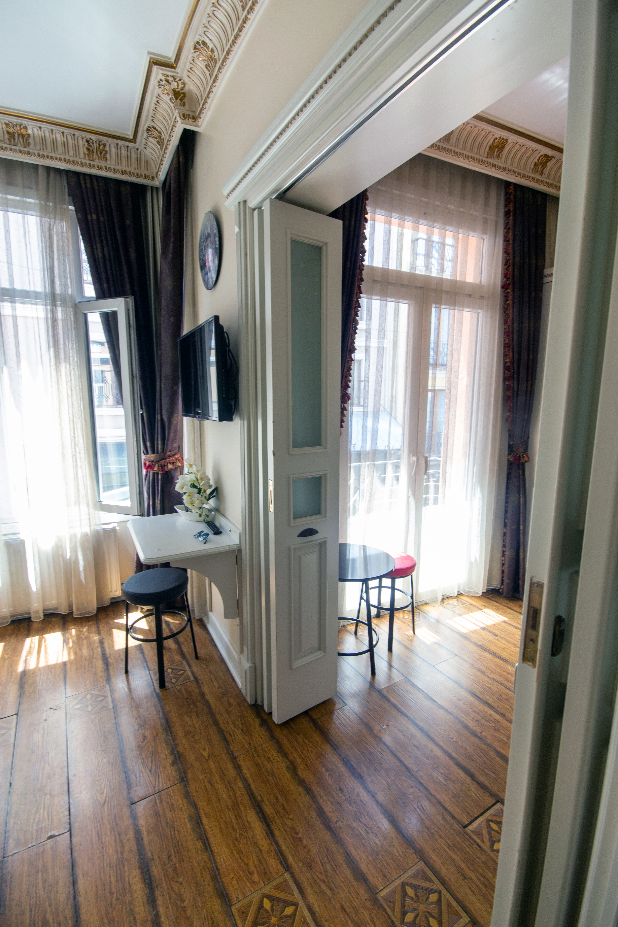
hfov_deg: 77.3
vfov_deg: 100.4
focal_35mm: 15
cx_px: 309
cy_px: 464
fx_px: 386
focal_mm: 10
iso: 100
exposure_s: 1/8
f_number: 7.1
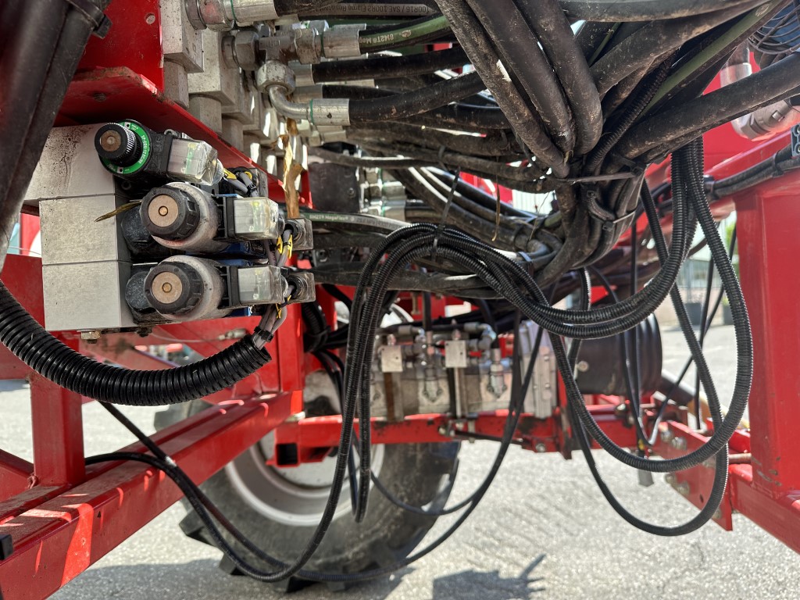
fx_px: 555
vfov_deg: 56.8
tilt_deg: +0.1
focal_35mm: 24
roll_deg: +2.2
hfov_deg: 71.6
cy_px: 300
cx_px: 400
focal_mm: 6.86
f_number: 1.78
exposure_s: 1/458
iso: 80
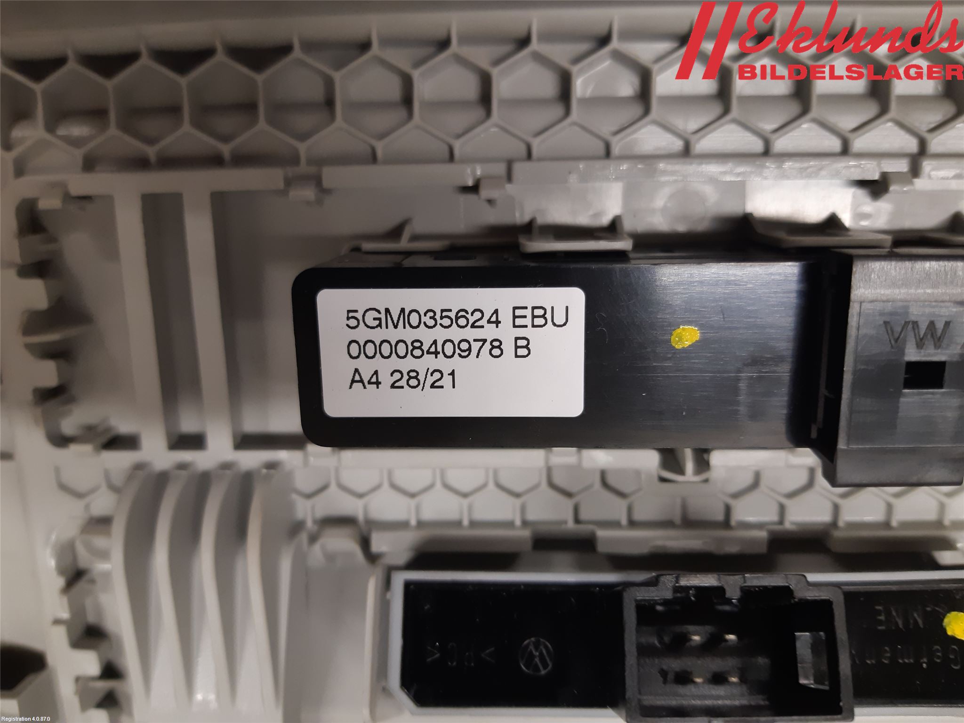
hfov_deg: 67.3
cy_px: 362
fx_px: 724
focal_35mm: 26
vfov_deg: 53.1
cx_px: 482
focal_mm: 3.93
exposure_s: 1/50
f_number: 1.7
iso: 125
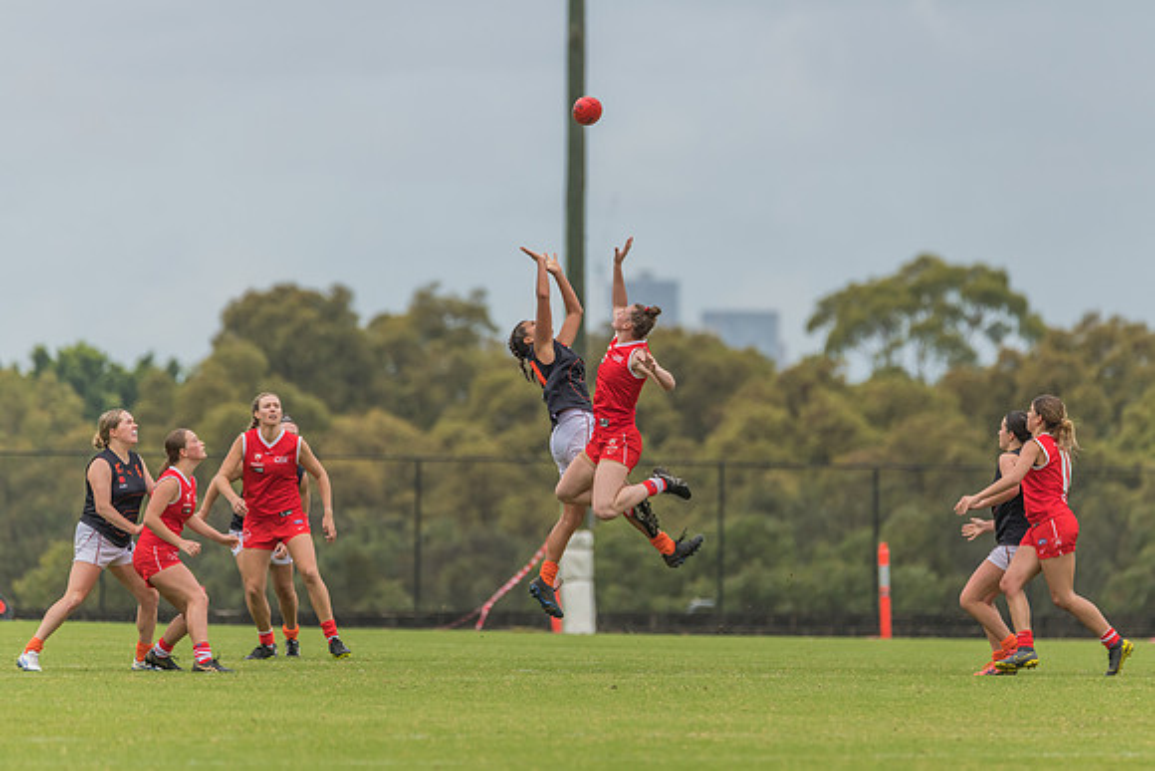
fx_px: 15415
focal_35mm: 480
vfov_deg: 2.9
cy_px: 359
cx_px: 616
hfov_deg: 4.3
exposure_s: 1/1600
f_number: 6
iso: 500
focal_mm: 450
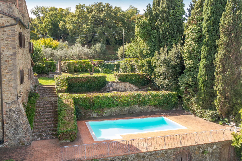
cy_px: 94
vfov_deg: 46.2
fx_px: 188
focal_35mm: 28
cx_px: 127
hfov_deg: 65.4
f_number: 6.3
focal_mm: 12.29
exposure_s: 1/60
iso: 100
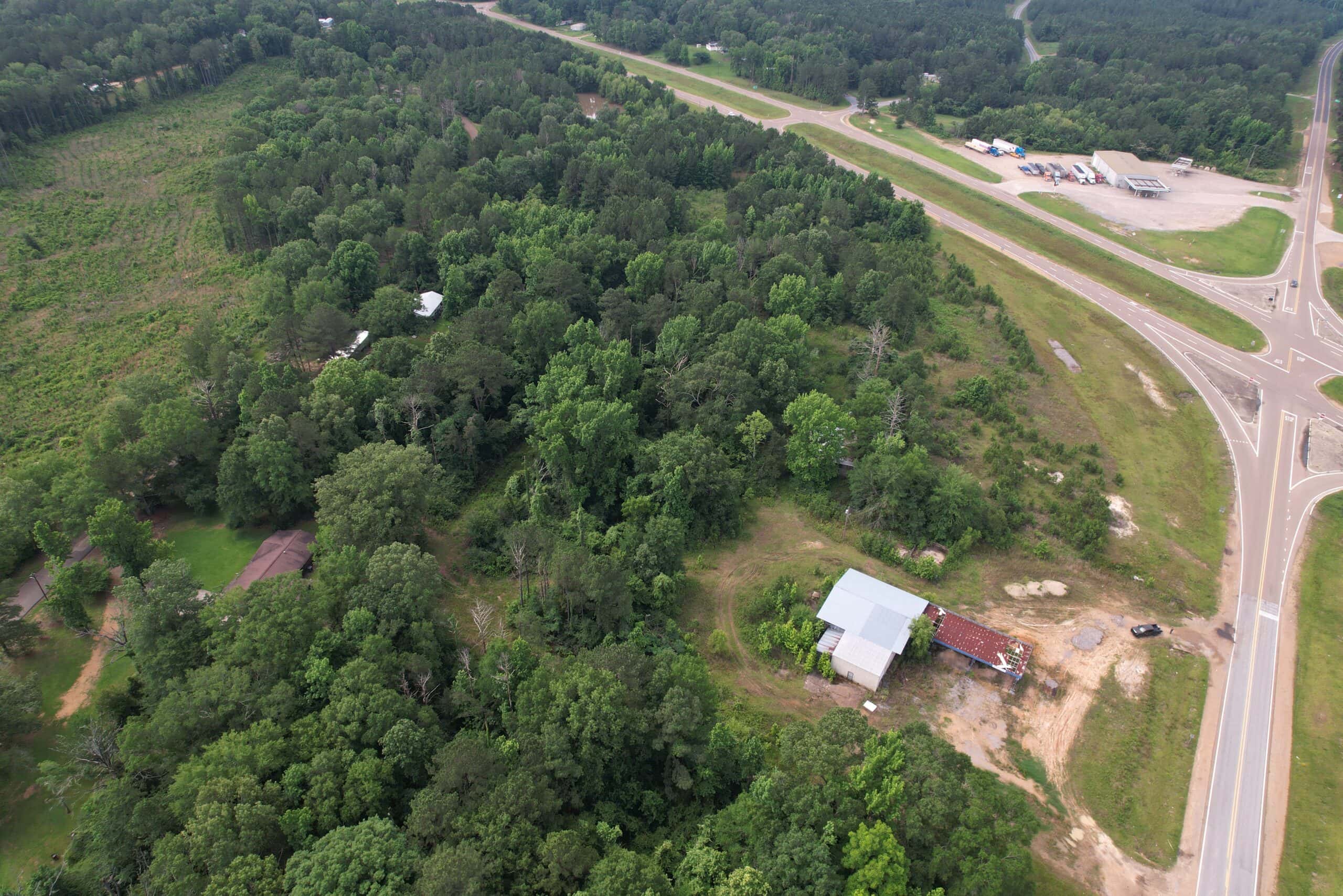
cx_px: 672
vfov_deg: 57.2
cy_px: 448
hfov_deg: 78.6
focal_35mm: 22
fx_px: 821
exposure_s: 1/30
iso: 100
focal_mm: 8.38
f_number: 2.8
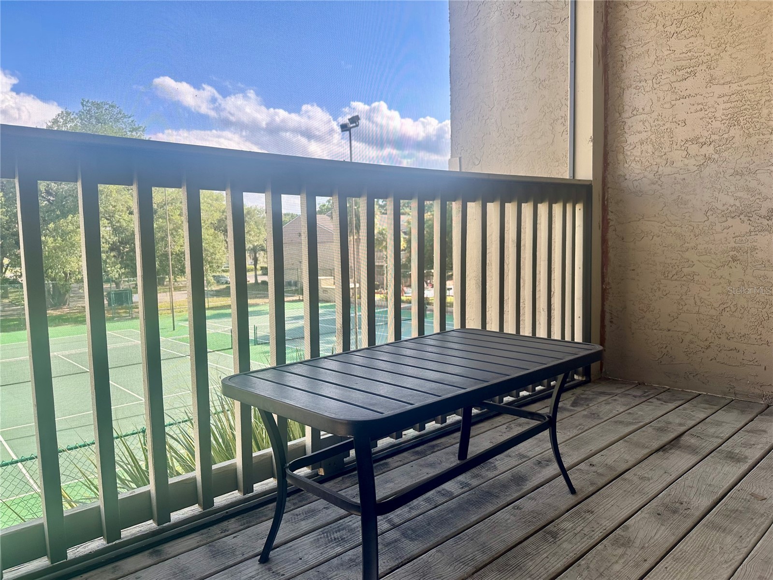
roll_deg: +1.5
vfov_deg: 56.8
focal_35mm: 24
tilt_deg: -4.5
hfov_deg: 71.6
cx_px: 386
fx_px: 536
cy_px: 290
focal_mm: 6.86
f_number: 1.78
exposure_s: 1/750
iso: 80
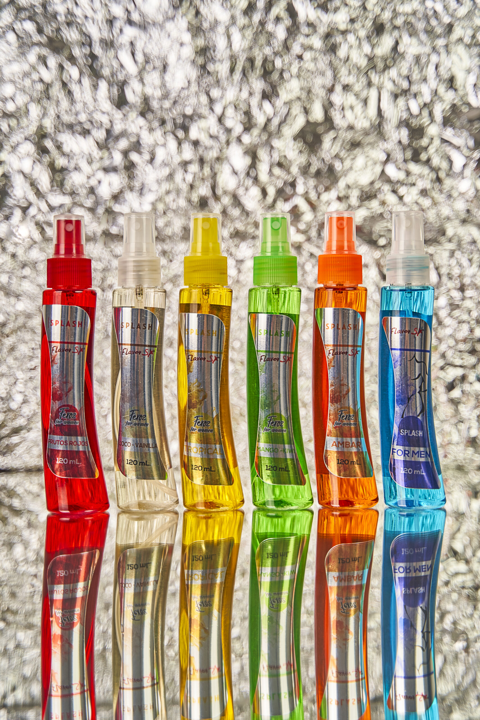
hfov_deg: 23.8
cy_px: 360
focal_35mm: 57
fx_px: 1140
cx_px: 240
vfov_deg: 35.1
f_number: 2.8
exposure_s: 1/160
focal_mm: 57
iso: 125
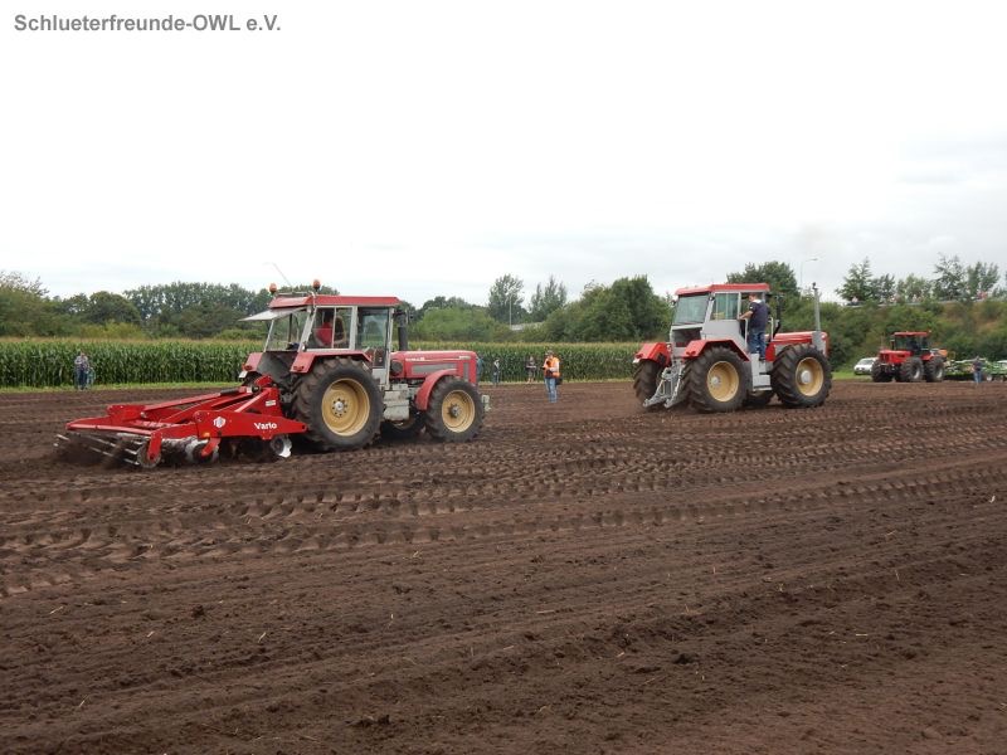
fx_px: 1251
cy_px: 378
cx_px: 504
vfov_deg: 33.6
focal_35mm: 43
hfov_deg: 43.9
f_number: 4.2
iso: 180
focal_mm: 7.6
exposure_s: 1/250
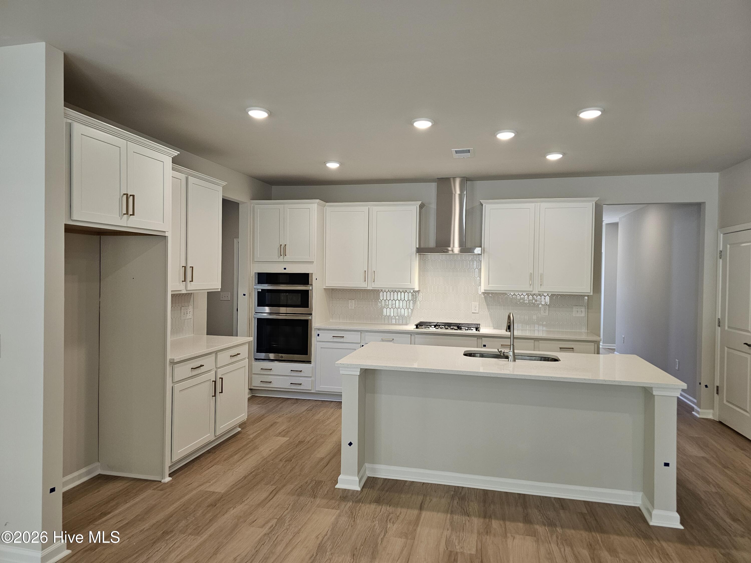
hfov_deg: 73.9
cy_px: 282
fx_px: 499
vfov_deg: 58.9
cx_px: 376
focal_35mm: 23
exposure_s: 1/120
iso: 160
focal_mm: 6.3
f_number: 1.7
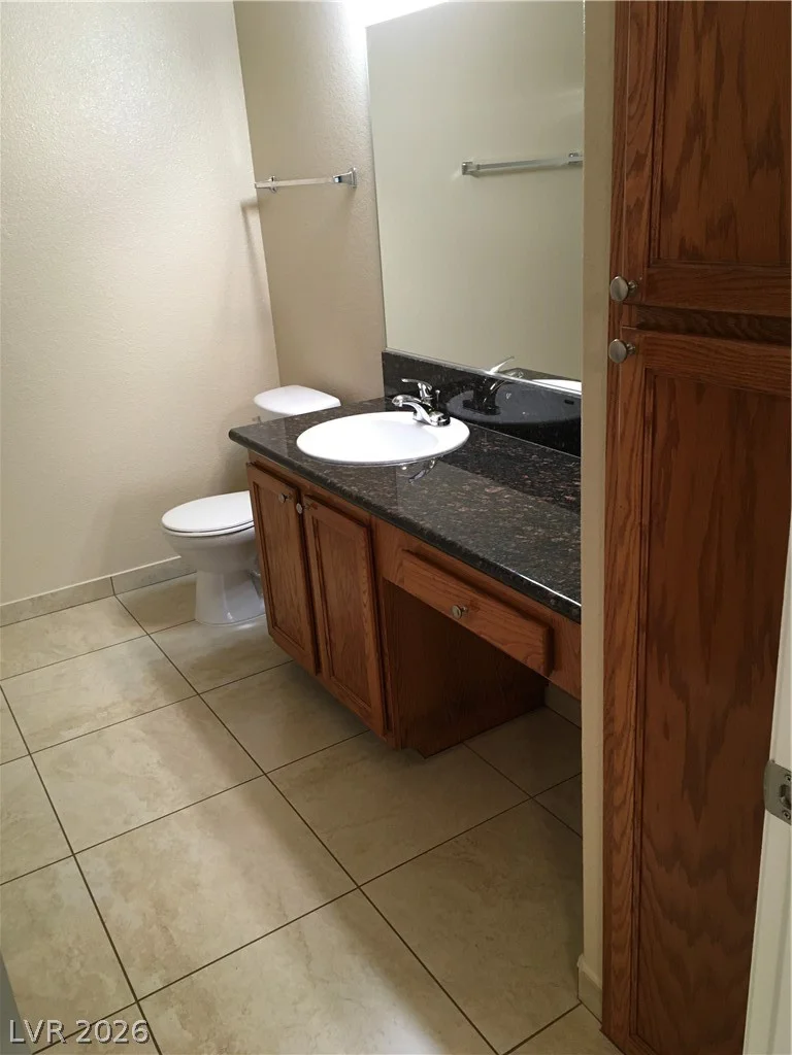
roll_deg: +4.2
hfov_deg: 48.2
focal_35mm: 29
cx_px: 396
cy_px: 528
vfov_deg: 61.7
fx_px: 885
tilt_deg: -21.3
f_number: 2.2
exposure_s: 1/30
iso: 100
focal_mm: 4.15
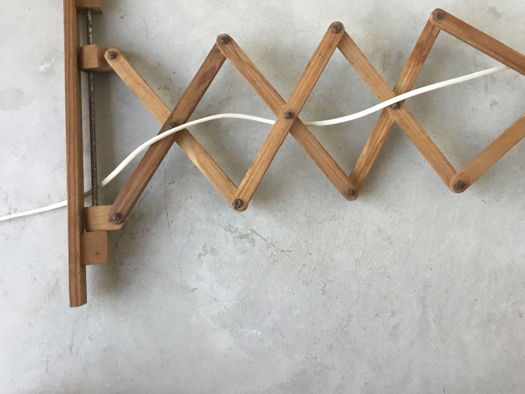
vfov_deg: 34.0
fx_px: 637
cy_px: 130
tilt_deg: -82.6
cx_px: 348
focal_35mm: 42
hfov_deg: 44.2
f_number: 2.4
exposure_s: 1/33
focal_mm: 3.3
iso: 50
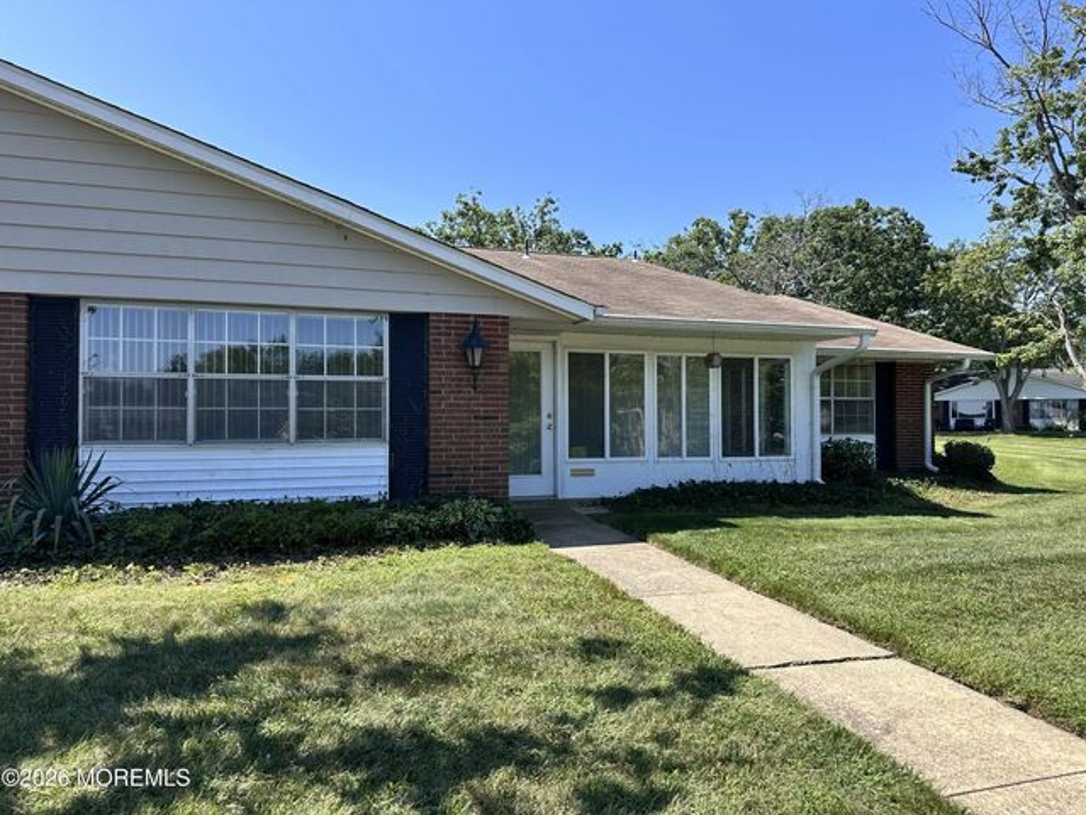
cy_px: 408
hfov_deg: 71.6
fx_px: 753
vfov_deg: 56.8
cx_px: 543
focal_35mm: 24
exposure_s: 1/2525
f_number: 1.78
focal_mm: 6.86
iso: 80
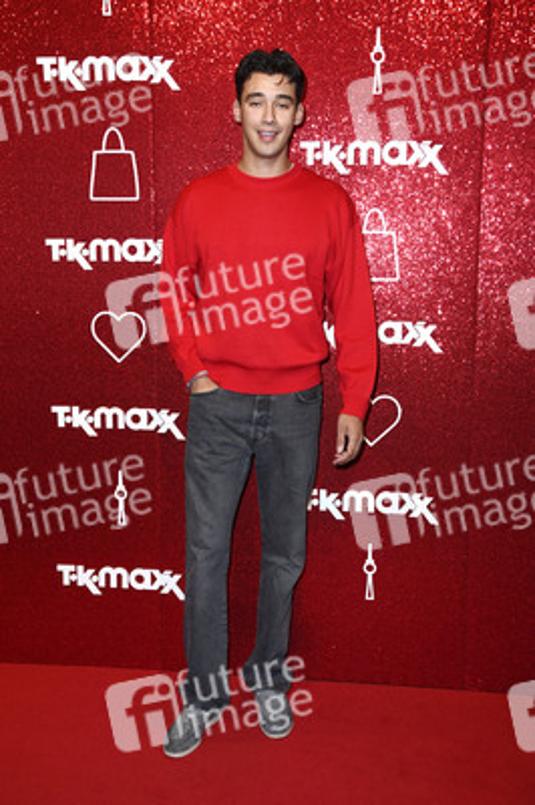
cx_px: 268
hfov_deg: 30.5
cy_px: 402
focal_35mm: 44
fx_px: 982
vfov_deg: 44.5
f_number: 5.6
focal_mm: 44
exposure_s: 1/250
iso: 640
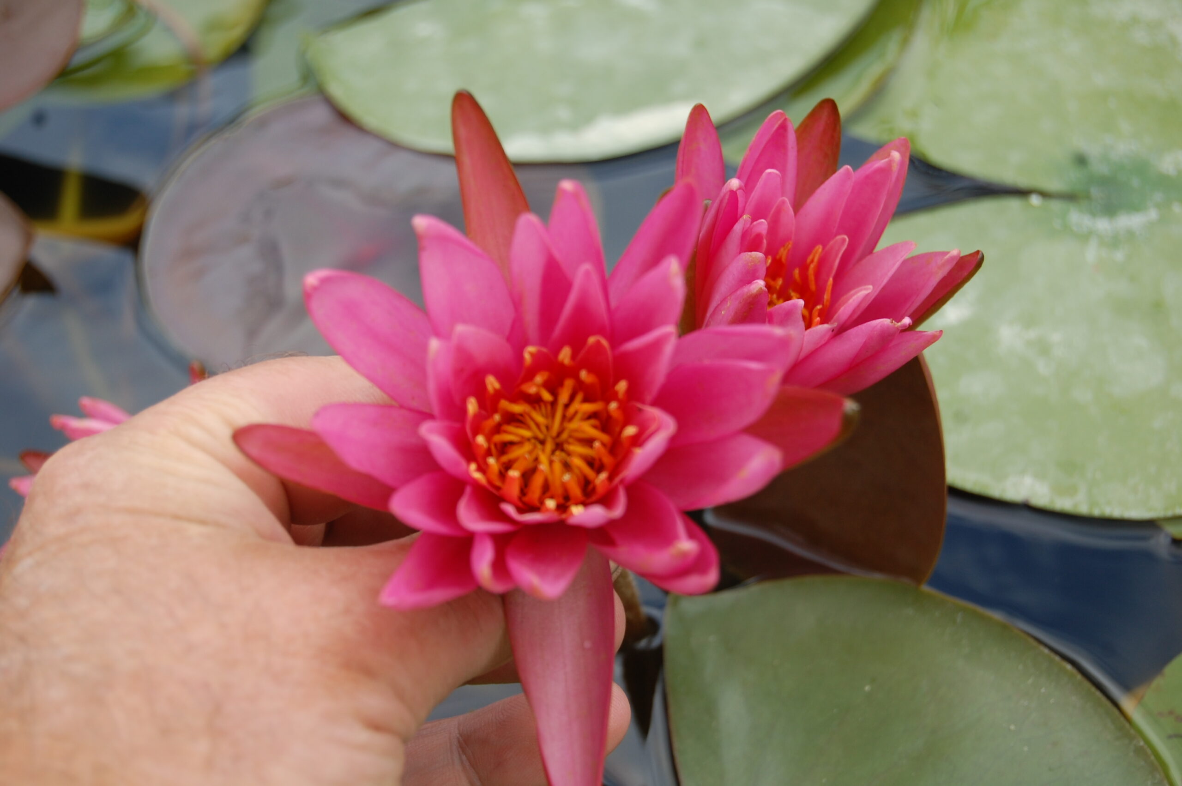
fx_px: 2706
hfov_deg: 24.6
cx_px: 591
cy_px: 393
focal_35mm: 82
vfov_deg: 16.5
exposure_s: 1/125
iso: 200
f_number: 5.6
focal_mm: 55
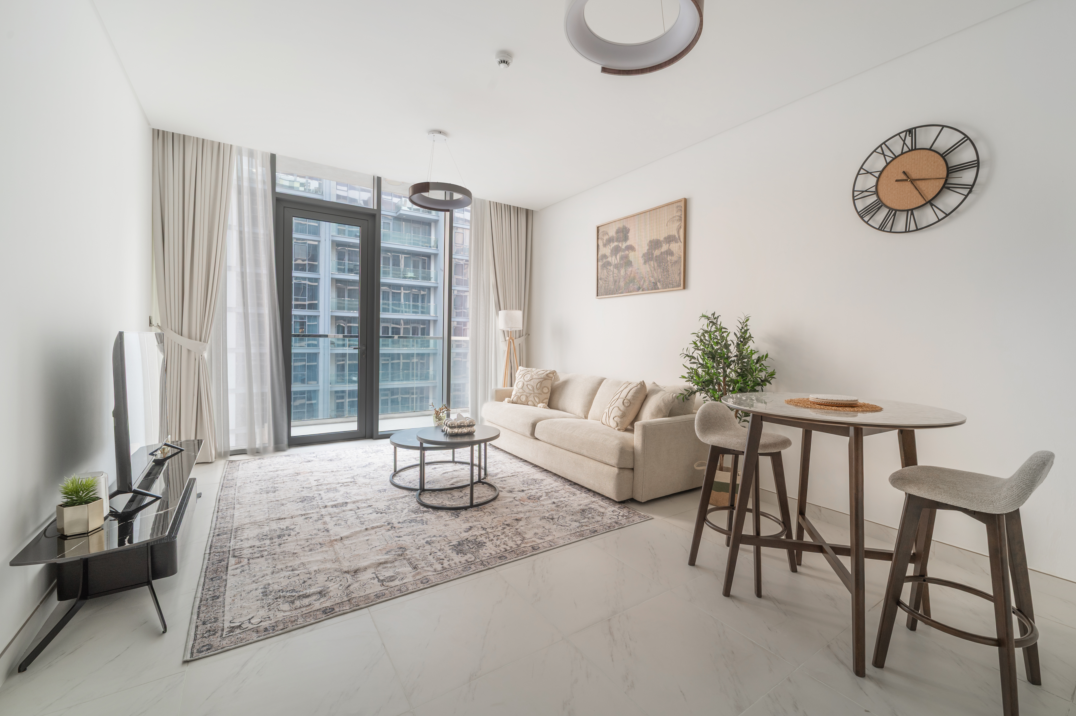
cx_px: 560
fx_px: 448
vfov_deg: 77.2
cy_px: 346
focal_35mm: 15
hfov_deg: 100.4
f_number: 9
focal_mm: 14
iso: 80
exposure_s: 1/2
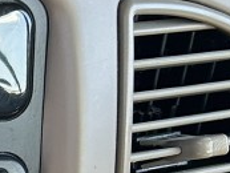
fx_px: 1277
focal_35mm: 192
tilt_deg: -23.4
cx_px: -243
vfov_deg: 7.6
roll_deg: -1.6
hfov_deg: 9.6
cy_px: 282
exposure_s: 1/149
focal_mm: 5.7
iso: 64
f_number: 1.5
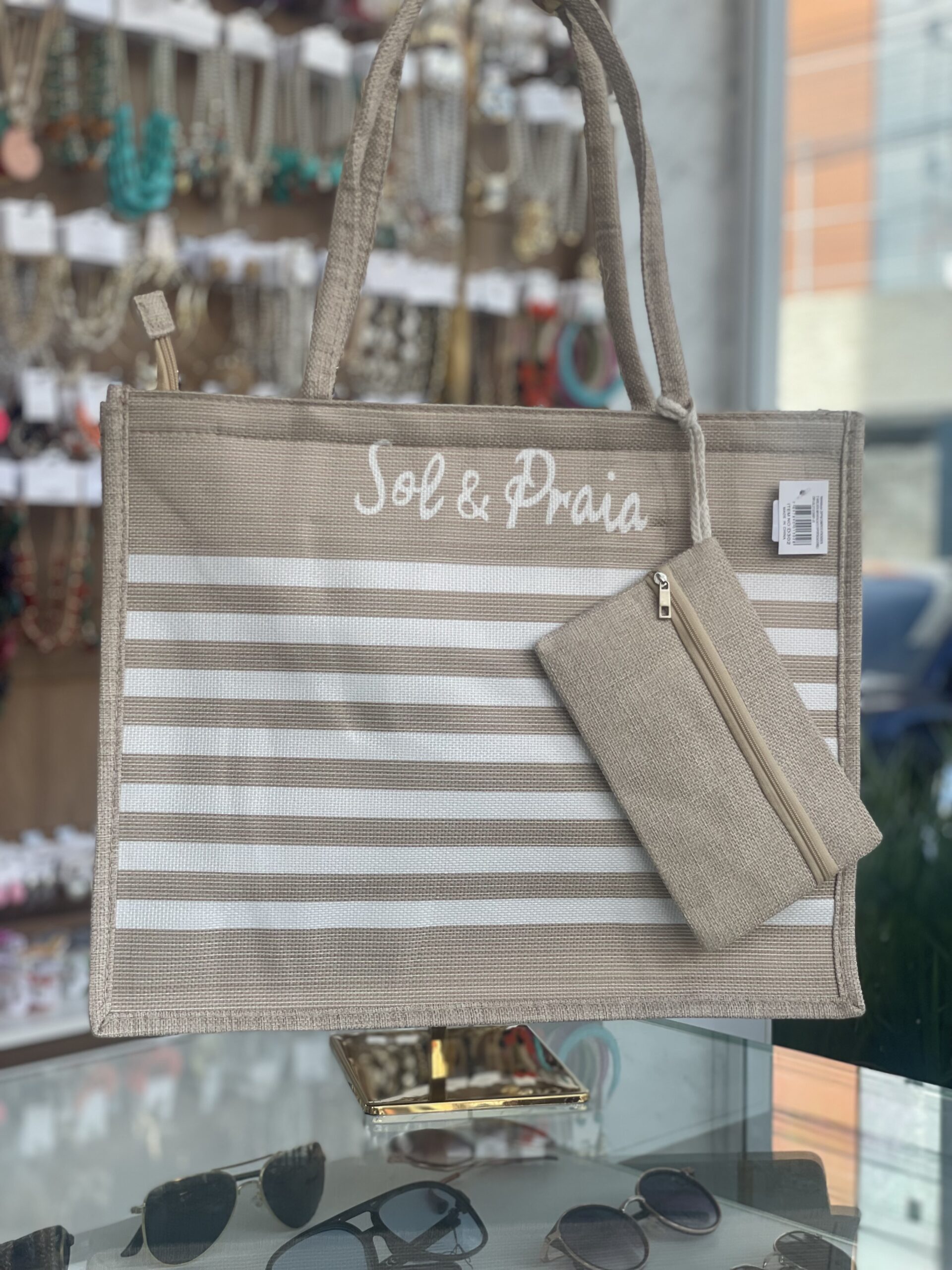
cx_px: 476
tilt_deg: -1.5
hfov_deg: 28.0
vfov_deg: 36.8
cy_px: 635
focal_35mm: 52
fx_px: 1907
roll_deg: -0.5
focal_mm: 6
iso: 32
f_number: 2
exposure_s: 1/240
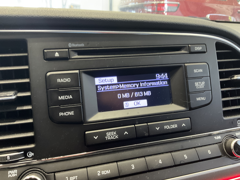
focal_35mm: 29
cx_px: 120
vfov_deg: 48.2
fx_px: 201
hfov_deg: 61.7
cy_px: 90
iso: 250
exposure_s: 1/30
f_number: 1.8
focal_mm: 3
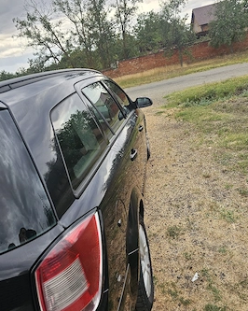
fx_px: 248
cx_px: 131
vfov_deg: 63.6
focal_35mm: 27
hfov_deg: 53.1
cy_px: 184
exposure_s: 1/182
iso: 16
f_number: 1.7
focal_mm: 6.3
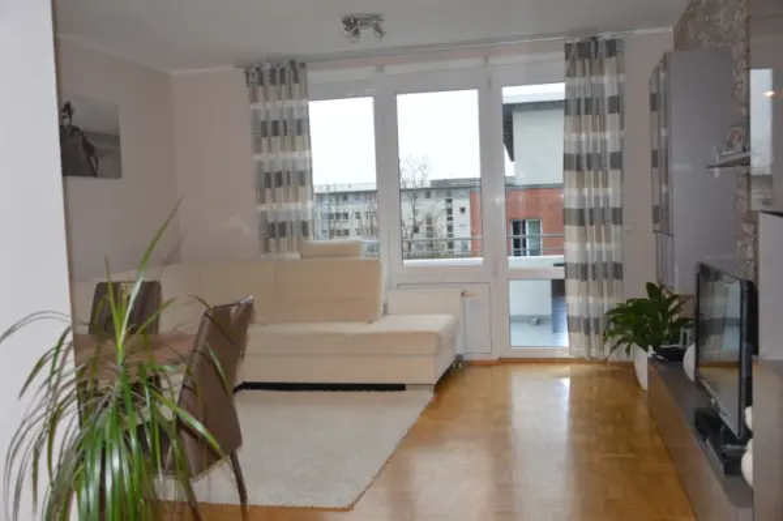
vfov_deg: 36.8
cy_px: 260
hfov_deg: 53.2
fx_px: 782
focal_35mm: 36
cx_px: 392
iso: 560
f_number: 3.8
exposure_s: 1/60
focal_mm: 24
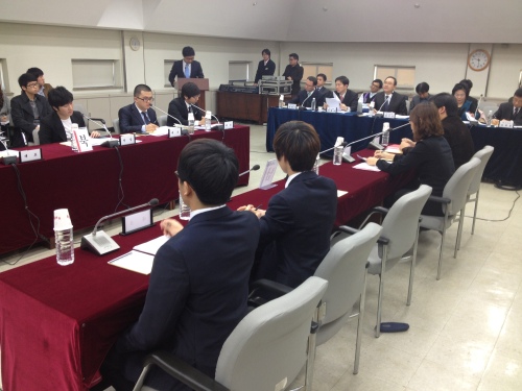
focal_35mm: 35
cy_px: 196
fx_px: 528
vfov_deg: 40.7
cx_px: 261
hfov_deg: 52.6
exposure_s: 1/20
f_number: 2.4
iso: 80
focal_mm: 4.28
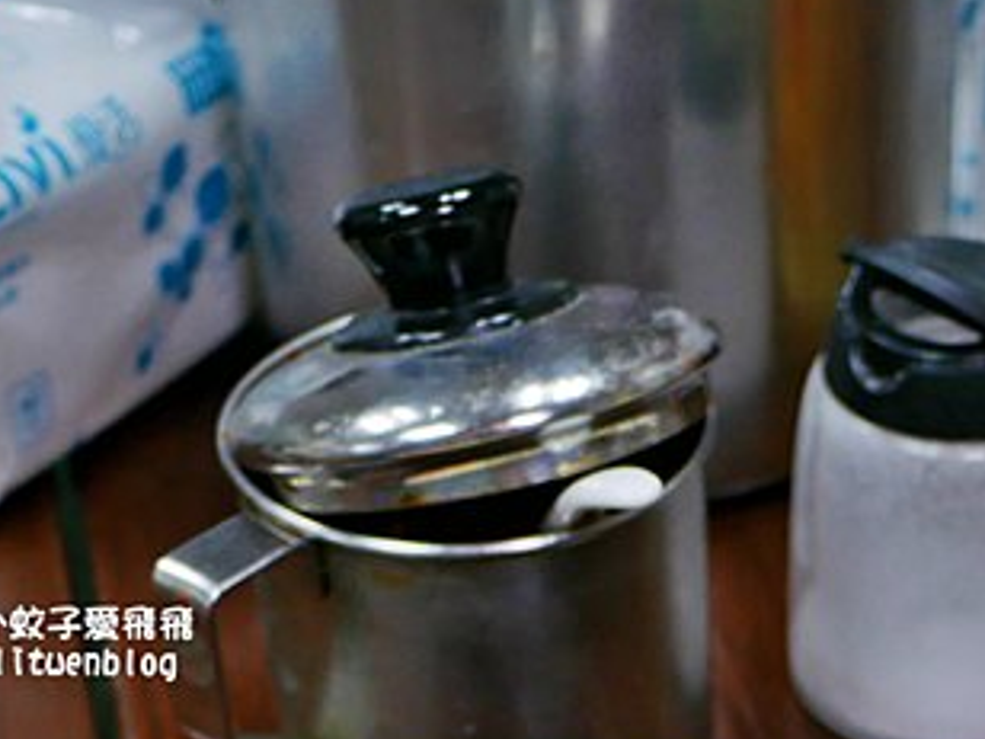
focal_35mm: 91
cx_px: 1052
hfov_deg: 20.6
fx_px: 2589
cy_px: 1108
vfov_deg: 15.0
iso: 200
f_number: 2.5
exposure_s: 1/80
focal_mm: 14
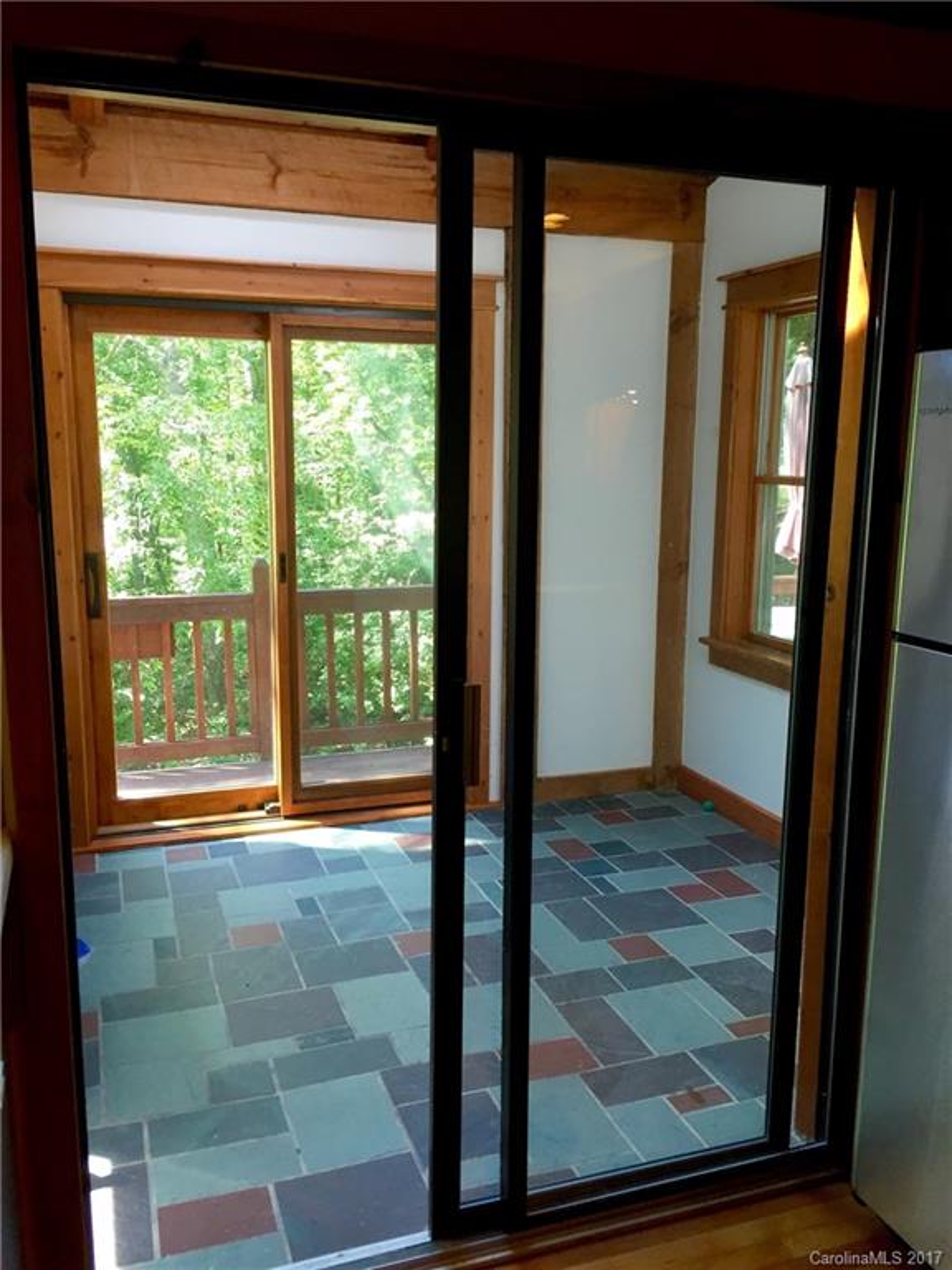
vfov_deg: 61.7
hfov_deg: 48.2
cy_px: 635
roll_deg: -1.6
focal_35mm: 29
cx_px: 476
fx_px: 1063
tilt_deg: -10.5
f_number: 2.2
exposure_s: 1/30
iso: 40
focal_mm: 4.15
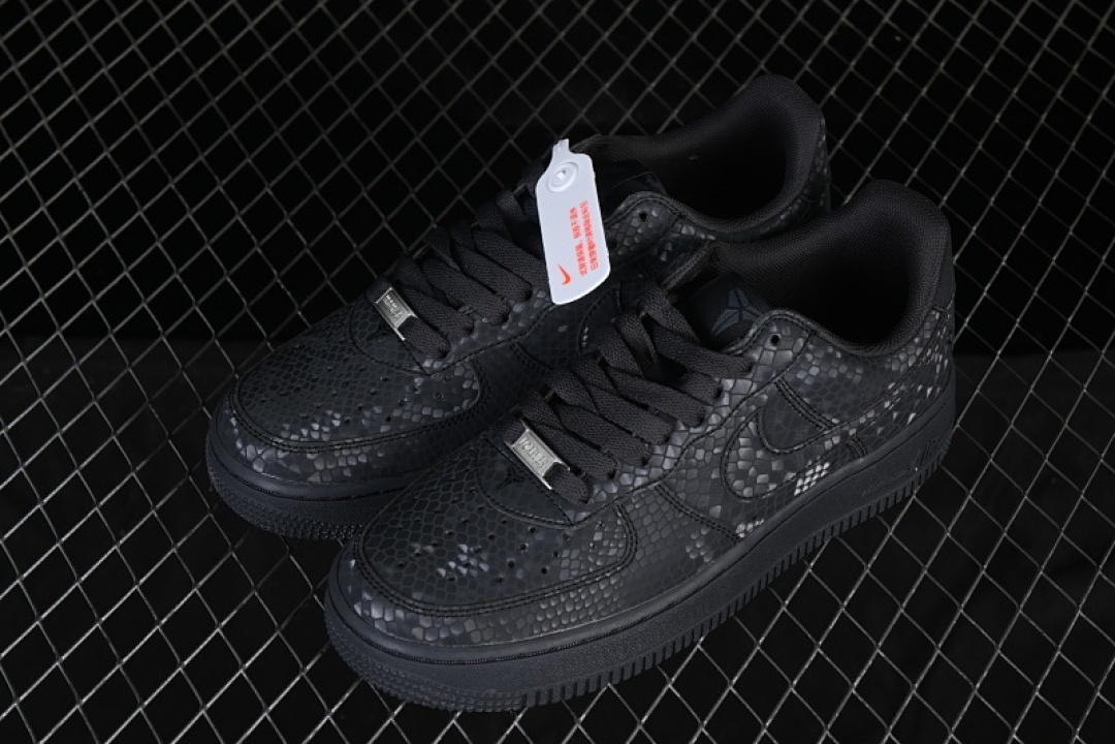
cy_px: 372
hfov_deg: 27.0
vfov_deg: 18.2
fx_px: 2323
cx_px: 558
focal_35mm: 75
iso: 160
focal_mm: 50
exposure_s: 1/80
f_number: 7.1
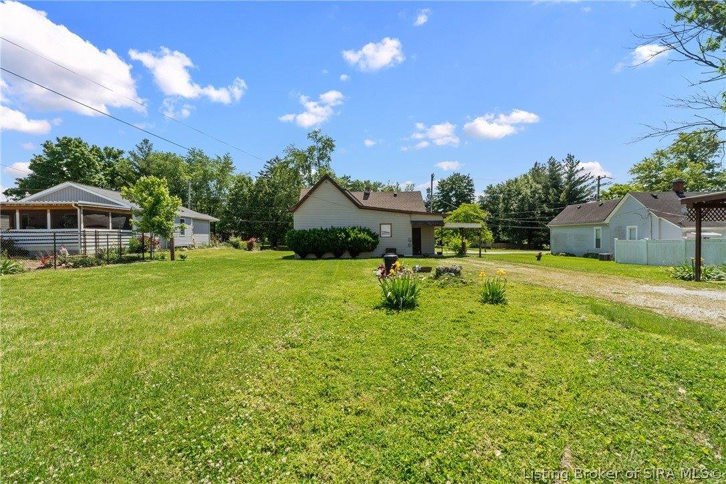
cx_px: 363
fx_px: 302
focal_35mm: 15
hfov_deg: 100.4
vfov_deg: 77.3
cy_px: 242
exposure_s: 1/100
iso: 400
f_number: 11
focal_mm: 10
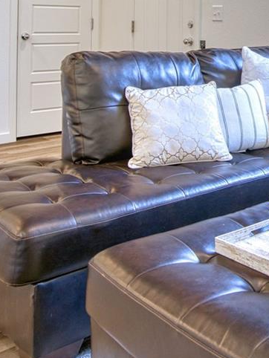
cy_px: 14
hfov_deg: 25.5
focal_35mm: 51
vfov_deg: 34.6
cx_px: 325
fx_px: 528
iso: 500
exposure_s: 1/50
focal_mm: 16
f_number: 6.3
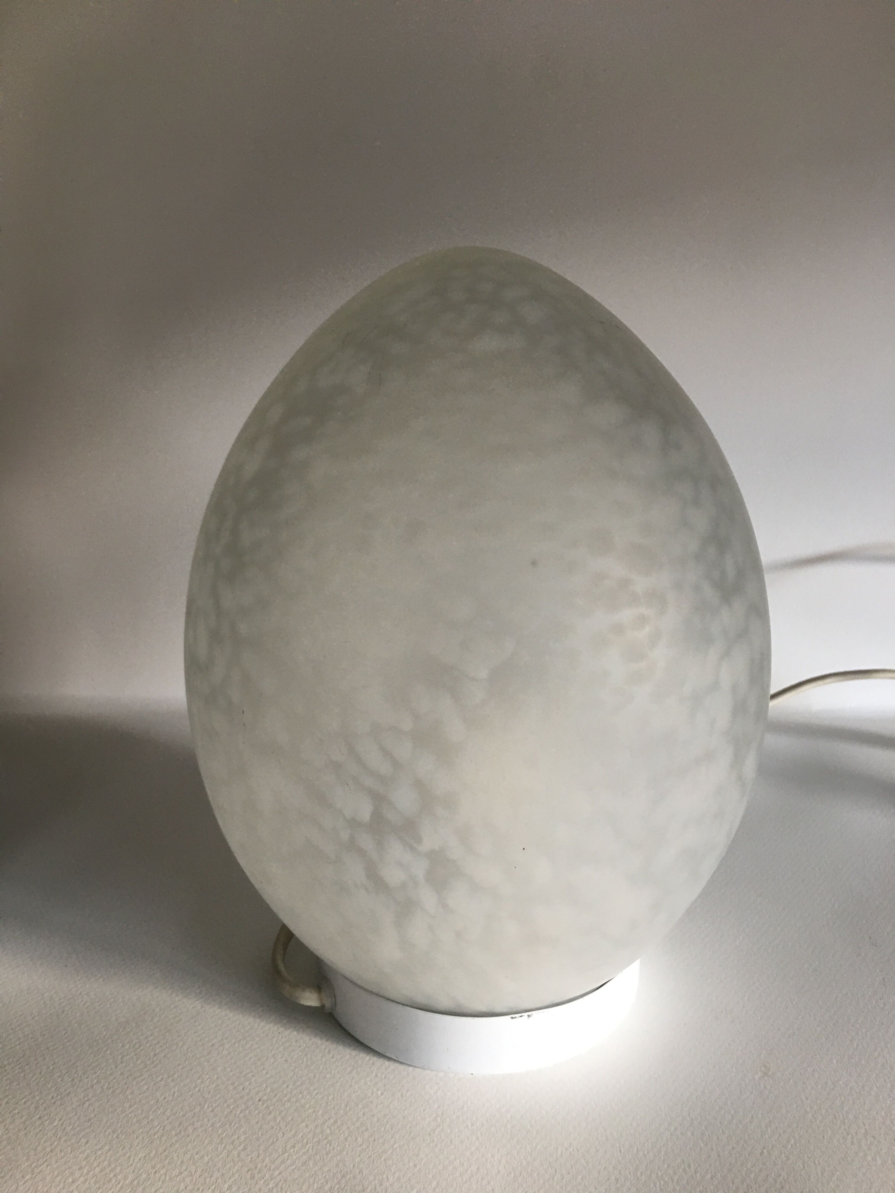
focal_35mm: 29
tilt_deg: -14.1
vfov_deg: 61.7
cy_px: 596
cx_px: 448
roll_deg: +1.8
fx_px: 1000
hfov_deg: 48.2
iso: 50
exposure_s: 1/17
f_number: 2.2
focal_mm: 4.15
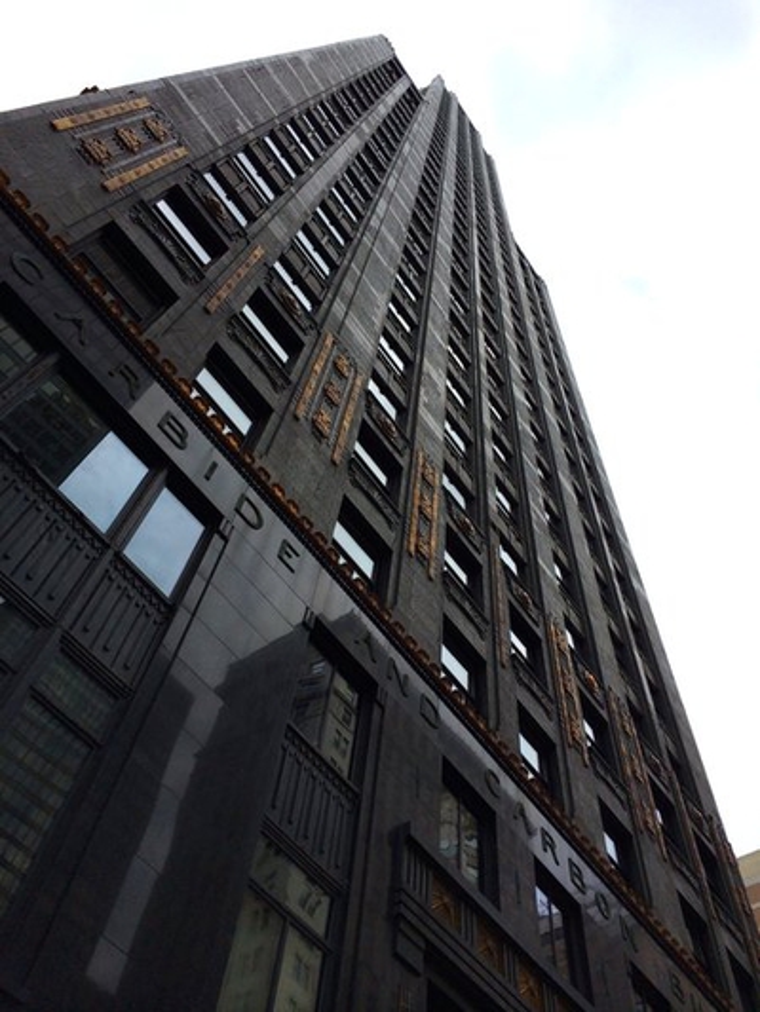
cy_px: 506
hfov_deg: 46.8
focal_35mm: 30
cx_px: 380
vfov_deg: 60.0
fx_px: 878
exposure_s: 1/1414
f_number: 2.2
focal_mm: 4.12
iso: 40
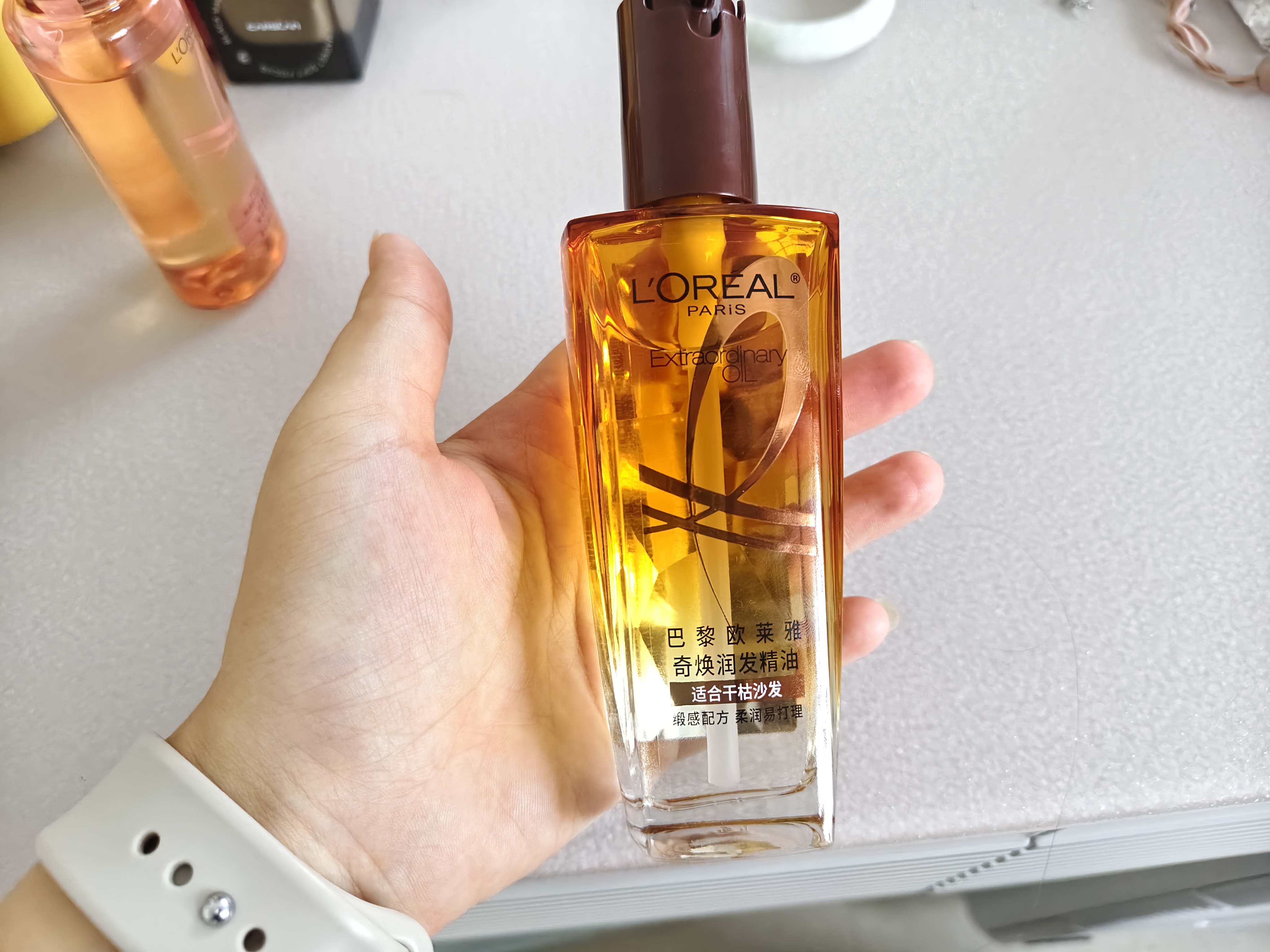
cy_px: 476
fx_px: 844
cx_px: 635
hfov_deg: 73.9
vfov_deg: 58.9
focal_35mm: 23
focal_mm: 5.56
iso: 3569
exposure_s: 1/447
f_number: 1.88
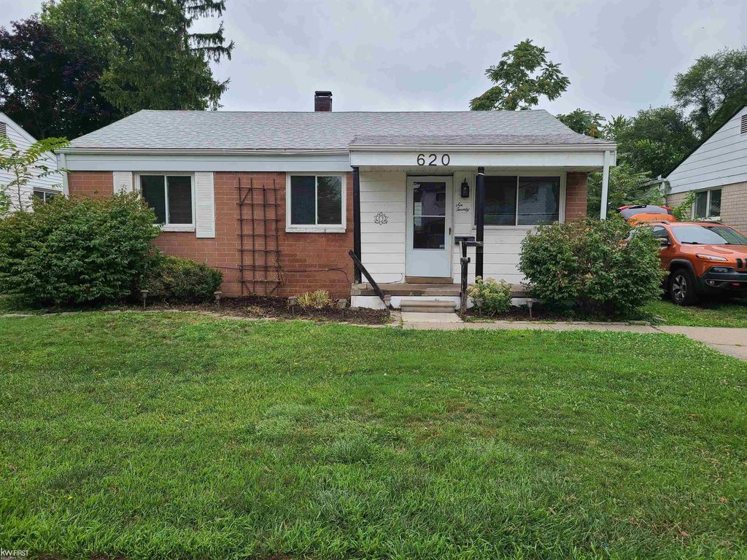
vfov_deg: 53.1
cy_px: 280
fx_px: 561
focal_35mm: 26
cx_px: 374
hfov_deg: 67.3
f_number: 1.8
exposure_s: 1/868
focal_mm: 5.4
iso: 40
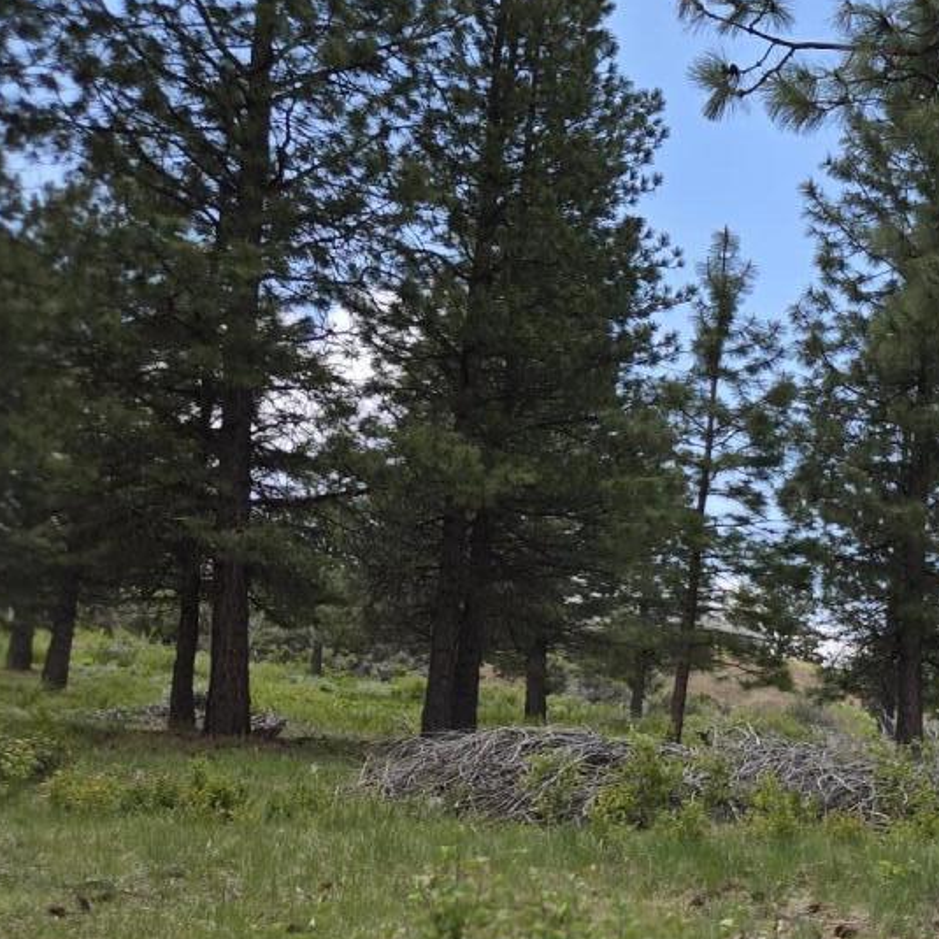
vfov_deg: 22.4
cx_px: 1567
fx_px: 2332
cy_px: 786
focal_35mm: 76
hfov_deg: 18.8
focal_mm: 5.4
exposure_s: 1/1645
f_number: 1.8
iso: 25
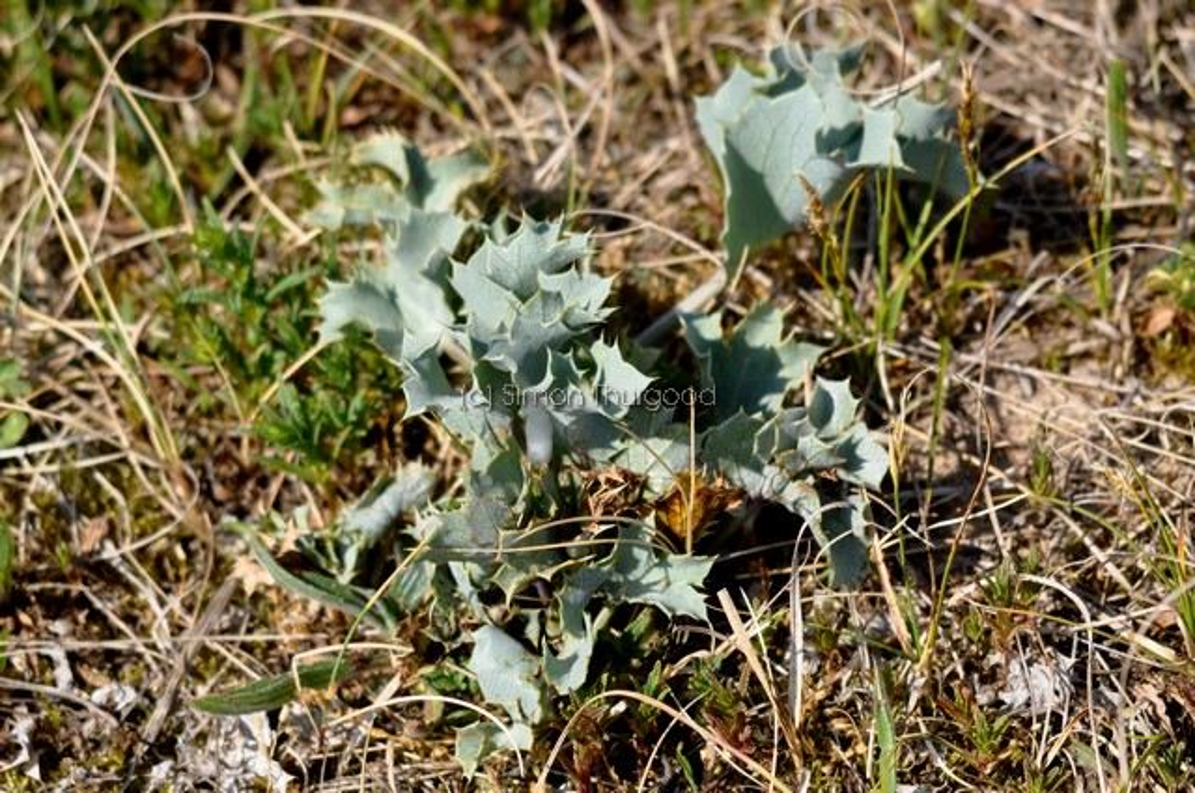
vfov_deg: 5.5
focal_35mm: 248
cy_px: 396
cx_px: 598
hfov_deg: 8.3
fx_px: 8205
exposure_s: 1/1000
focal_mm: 165
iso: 450
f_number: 5.6
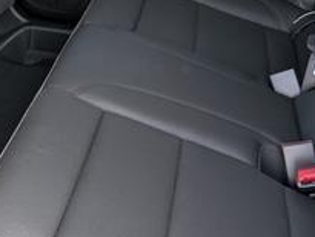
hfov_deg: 25.7
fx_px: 683
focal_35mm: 75
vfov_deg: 19.6
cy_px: 95
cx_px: 91
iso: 381
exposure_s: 1/588
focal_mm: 6.9
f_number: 1.68
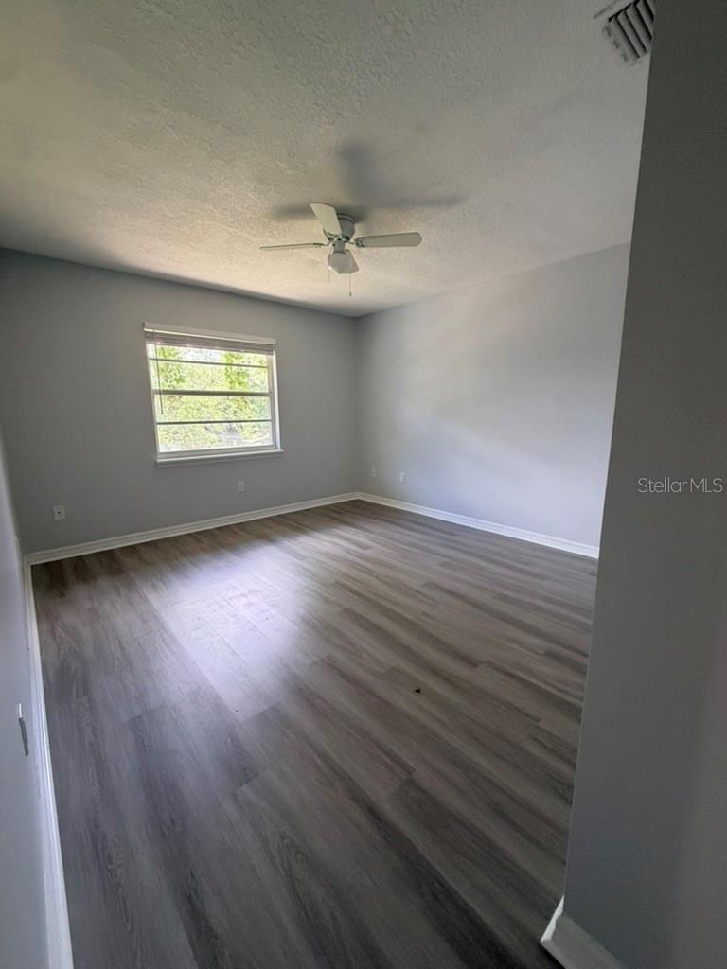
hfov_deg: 85.7
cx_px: 364
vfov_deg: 102.1
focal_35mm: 14
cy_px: 484
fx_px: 392
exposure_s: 1/108
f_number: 2.2
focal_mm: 2.22
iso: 320
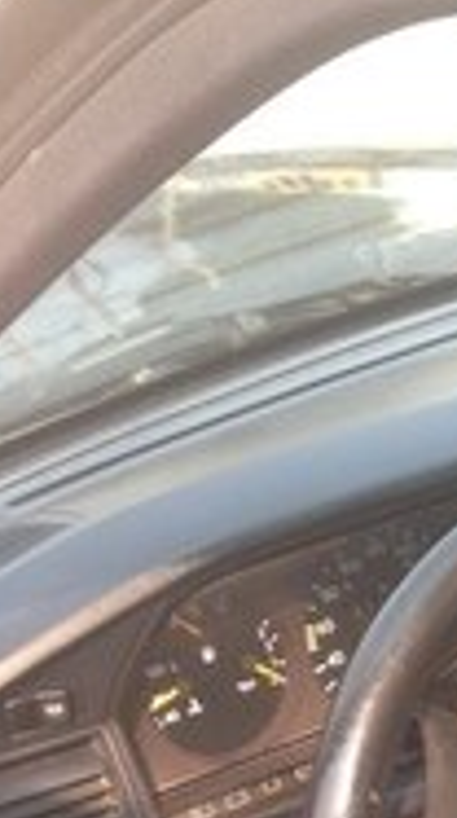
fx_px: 2078
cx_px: 778
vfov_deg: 20.5
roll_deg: +3.7
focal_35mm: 96
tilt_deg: -31.8
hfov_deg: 11.7
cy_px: 1029
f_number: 2.4
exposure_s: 1/130
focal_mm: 4.12
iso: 50
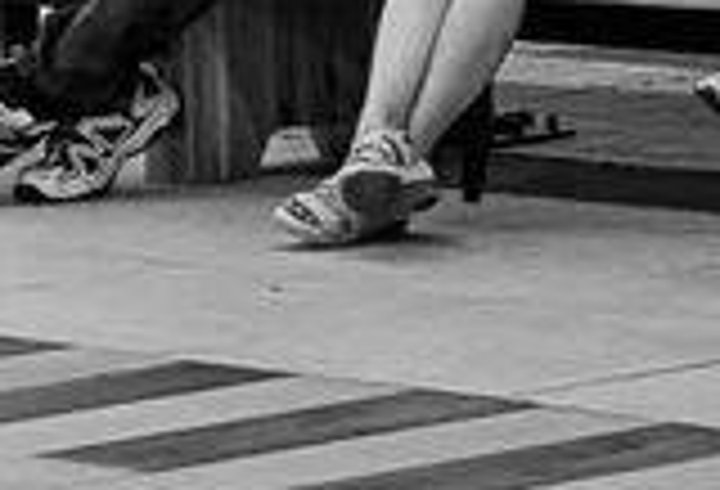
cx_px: 504
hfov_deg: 5.8
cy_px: -170
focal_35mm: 355
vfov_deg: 3.9
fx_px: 7148
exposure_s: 1/320
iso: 1250
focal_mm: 62
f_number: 4.8
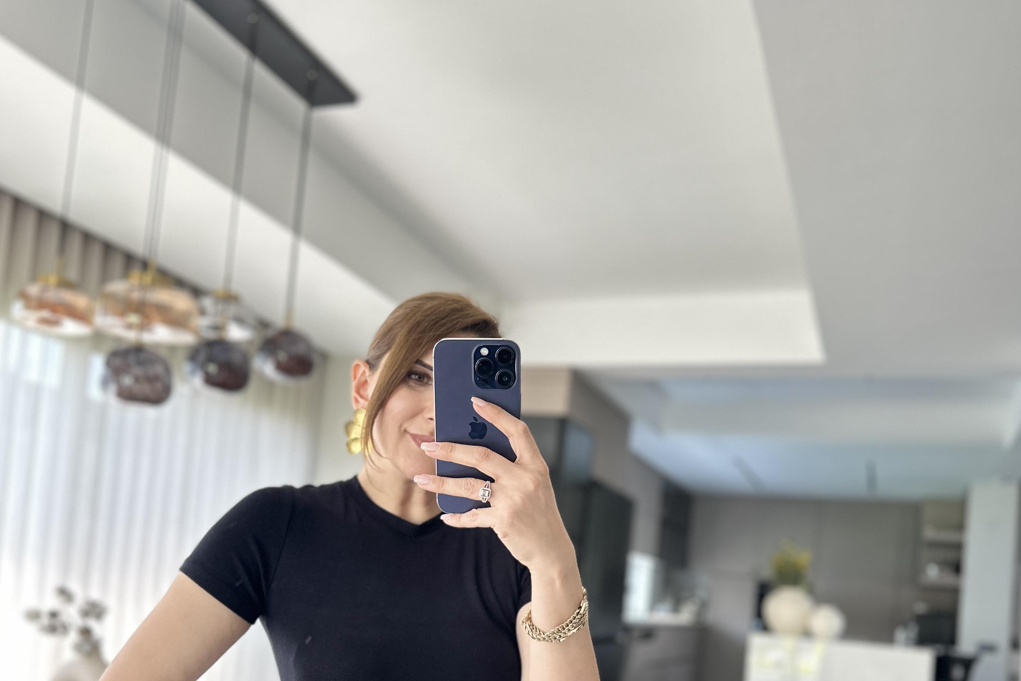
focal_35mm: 34
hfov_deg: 55.8
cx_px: 505
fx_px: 964
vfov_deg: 37.7
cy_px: 532
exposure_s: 1/121
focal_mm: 6.86
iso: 200
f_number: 1.78
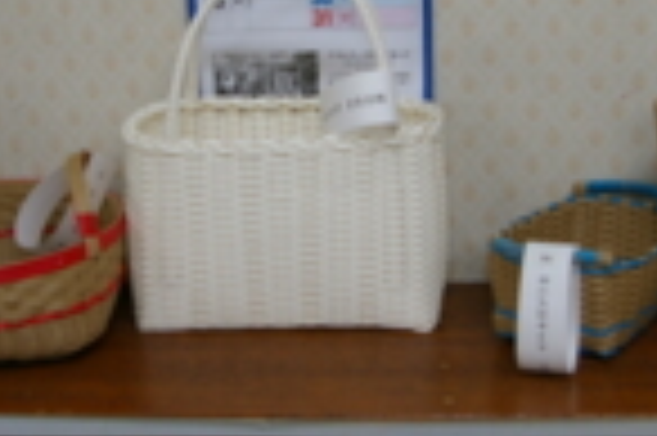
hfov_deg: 23.5
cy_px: 115
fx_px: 1574
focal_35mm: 86
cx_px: 261
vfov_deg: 15.7
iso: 200
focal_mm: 21
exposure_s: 1/30
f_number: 4
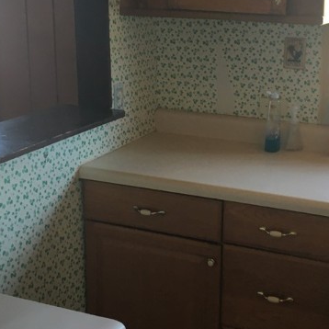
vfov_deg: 30.9
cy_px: 122
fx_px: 591
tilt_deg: -13.2
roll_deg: -0.4
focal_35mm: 55
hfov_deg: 30.8
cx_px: 226
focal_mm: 4.15
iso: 32
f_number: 2.2
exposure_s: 1/30
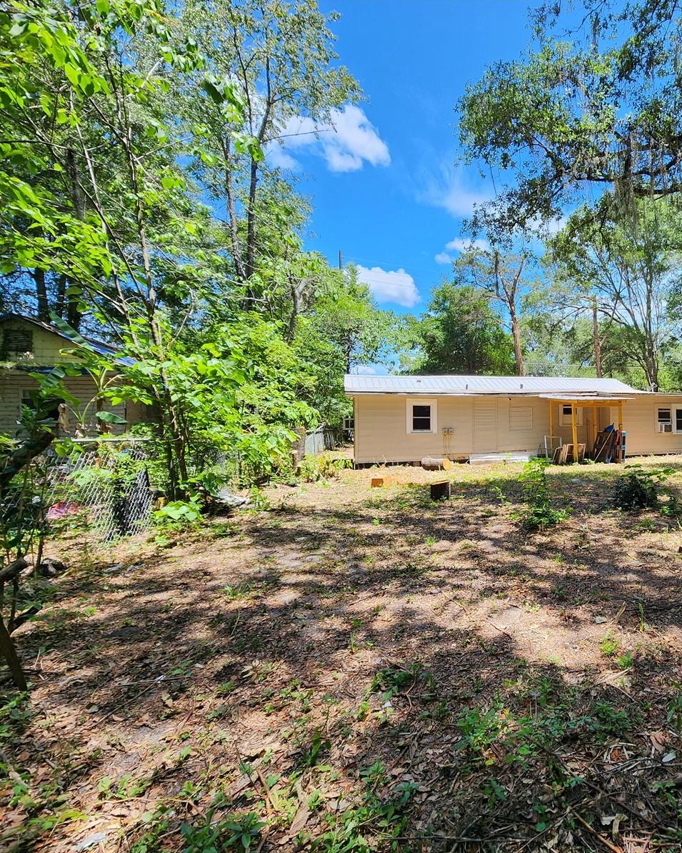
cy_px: 427
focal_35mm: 17
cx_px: 548
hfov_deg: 69.3
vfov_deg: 89.6
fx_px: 429
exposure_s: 1/614
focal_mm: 2.2
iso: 50
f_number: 2.2
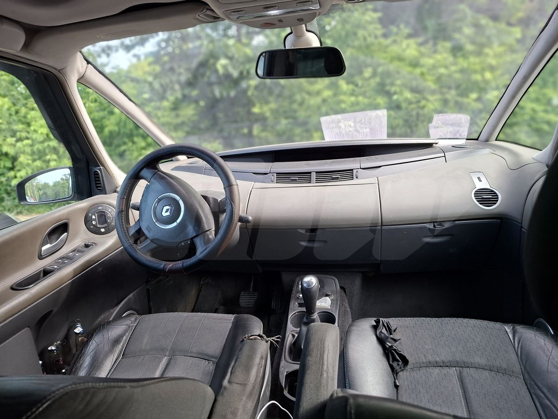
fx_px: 371
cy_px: 210
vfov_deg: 58.9
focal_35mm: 23
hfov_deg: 73.9
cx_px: 279
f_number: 1.8
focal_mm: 5.54
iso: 50
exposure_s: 1/128
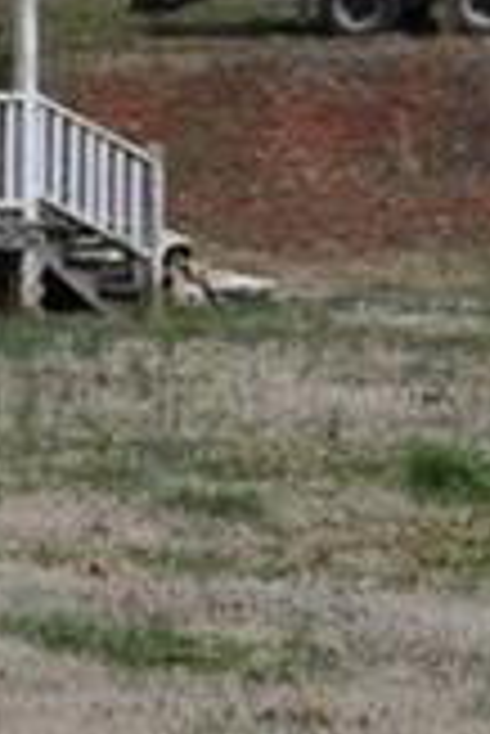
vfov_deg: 7.8
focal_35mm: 263
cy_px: 286
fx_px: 5358
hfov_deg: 4.6
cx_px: -1758
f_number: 14
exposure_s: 1/800
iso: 1000
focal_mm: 28
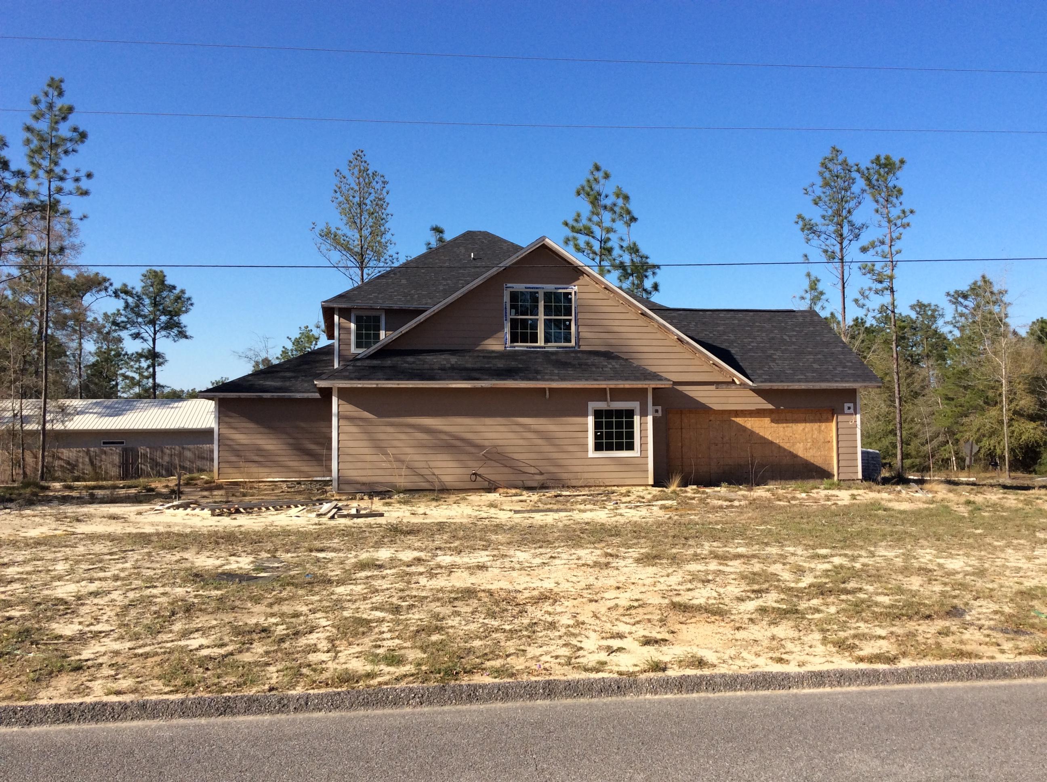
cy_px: 391
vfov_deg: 44.1
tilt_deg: +2.7
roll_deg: +0.1
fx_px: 966
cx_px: 524
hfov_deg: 56.9
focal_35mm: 32
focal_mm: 3.3
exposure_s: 1/1167
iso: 32
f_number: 2.4
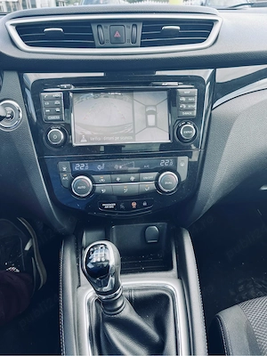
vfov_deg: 67.3
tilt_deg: -32.2
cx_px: 134
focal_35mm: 26
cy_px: 178
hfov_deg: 53.1
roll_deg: +1.6
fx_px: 267
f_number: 1.6
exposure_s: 1/124
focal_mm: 5.1
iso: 32
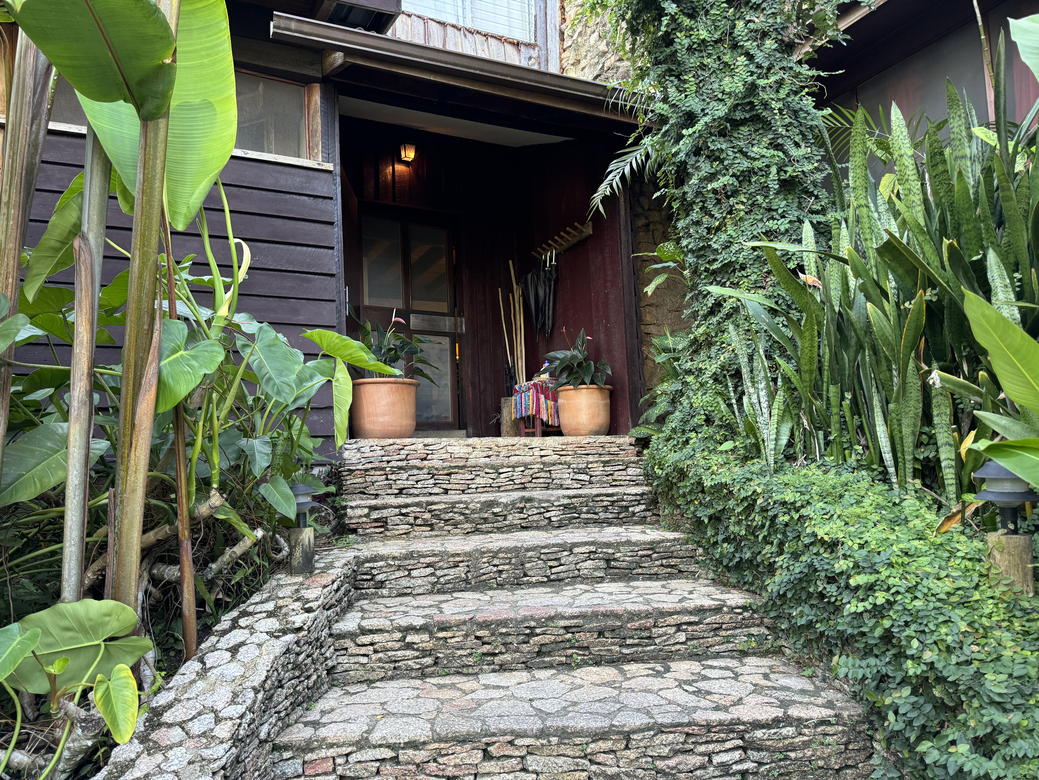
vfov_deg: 56.8
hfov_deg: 71.6
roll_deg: +1.6
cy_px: 390
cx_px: 520
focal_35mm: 24
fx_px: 720
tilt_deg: +5.3
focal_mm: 6.76
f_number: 1.78
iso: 200
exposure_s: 1/119
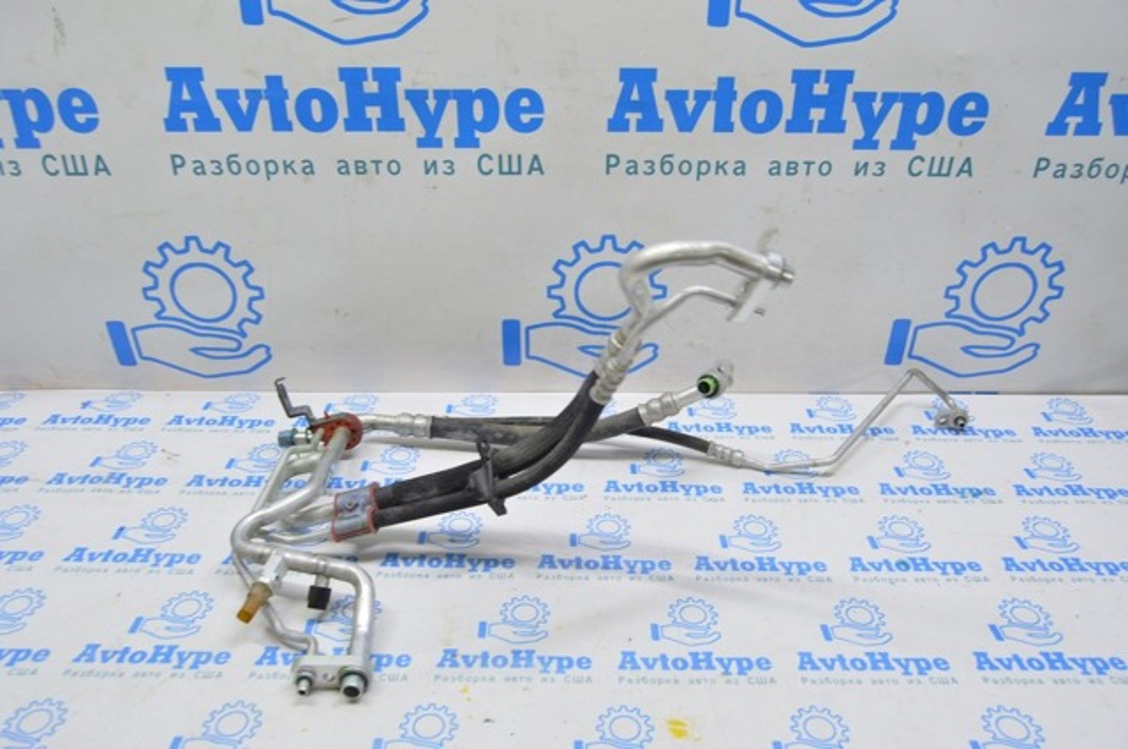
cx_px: 564
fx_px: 845
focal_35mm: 27
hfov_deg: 67.4
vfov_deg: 47.8
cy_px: 374
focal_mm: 18
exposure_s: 1/20
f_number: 5.6
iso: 400
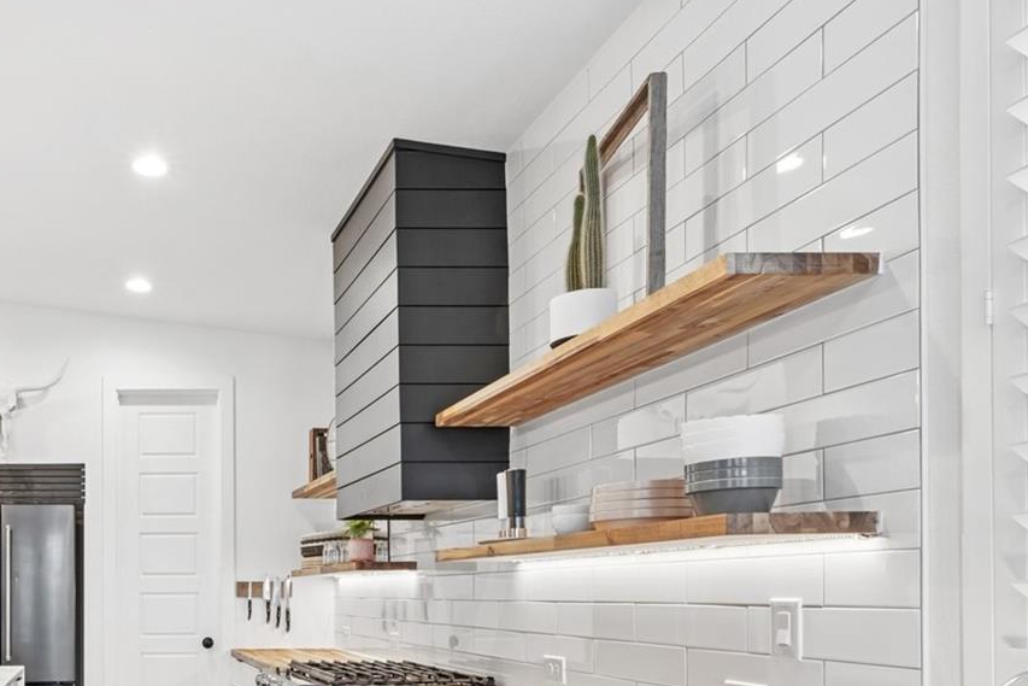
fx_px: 884
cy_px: 592
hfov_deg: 52.9
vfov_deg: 39.9
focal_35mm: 31
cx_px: 100
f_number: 11
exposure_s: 1
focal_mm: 16.5
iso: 100
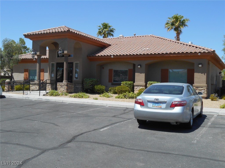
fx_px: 240
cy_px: 84
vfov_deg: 38.7
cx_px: 112
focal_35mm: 37
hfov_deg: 50.1
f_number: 3.9
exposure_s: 1/800
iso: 80
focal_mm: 6.7
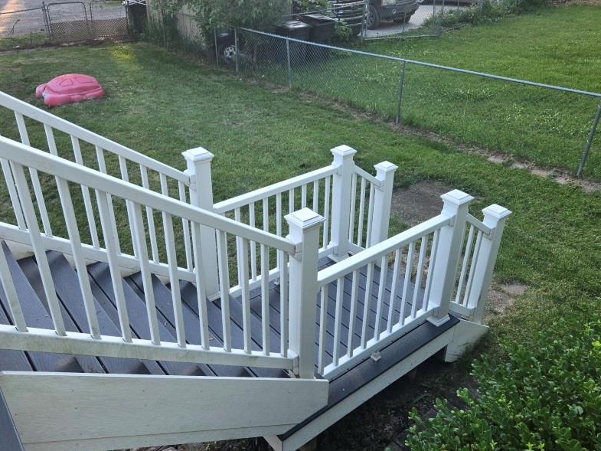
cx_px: 289
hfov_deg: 59.9
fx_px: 521
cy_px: 211
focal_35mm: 30
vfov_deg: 46.8
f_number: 1.8
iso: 32
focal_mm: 5.4
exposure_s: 1/120
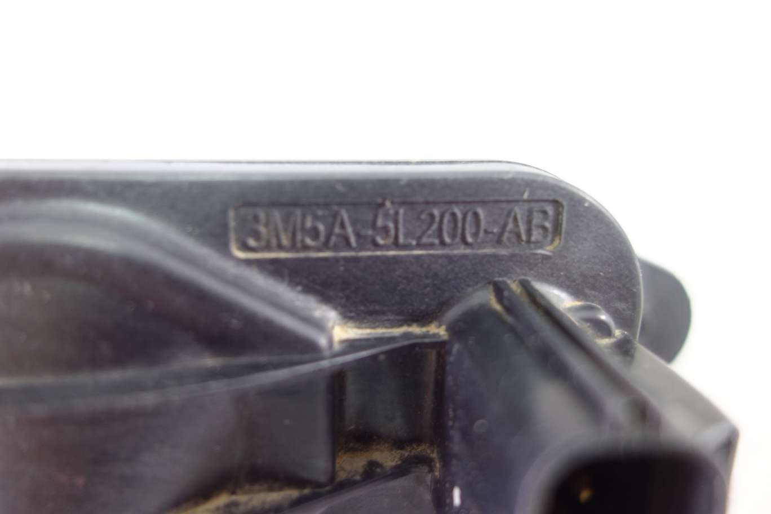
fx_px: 600
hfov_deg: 65.5
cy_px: 257
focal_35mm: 28
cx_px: 386
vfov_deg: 46.4
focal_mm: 10.4
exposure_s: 1/30
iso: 200
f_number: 1.8
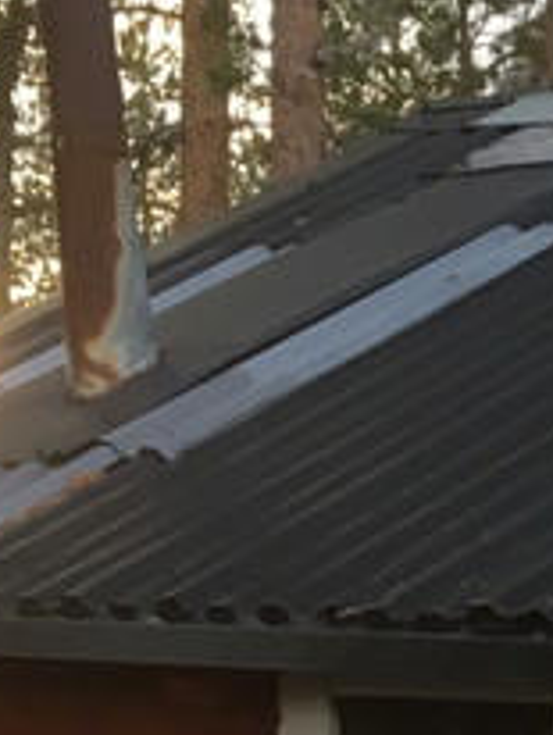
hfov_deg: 7.7
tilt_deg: -2.3
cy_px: 963
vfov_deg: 10.7
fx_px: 3826
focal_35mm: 180
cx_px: 1316
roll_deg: -1.7
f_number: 2.2
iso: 32
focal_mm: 4.15
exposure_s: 1/33
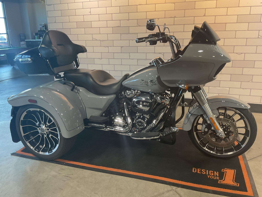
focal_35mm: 29
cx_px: 131
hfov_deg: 61.7
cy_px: 98
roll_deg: +2.3
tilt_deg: -16.8
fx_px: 219
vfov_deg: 48.2
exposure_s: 1/60
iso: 64
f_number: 1.8
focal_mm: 3
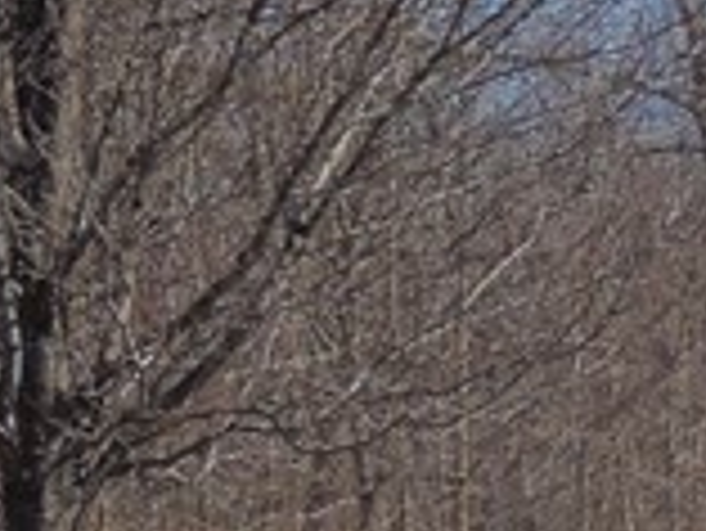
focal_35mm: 281
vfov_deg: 5.3
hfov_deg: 6.6
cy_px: 176
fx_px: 5735
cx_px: -1066
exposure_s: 1/2000
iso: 125
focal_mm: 7.6
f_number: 3.4
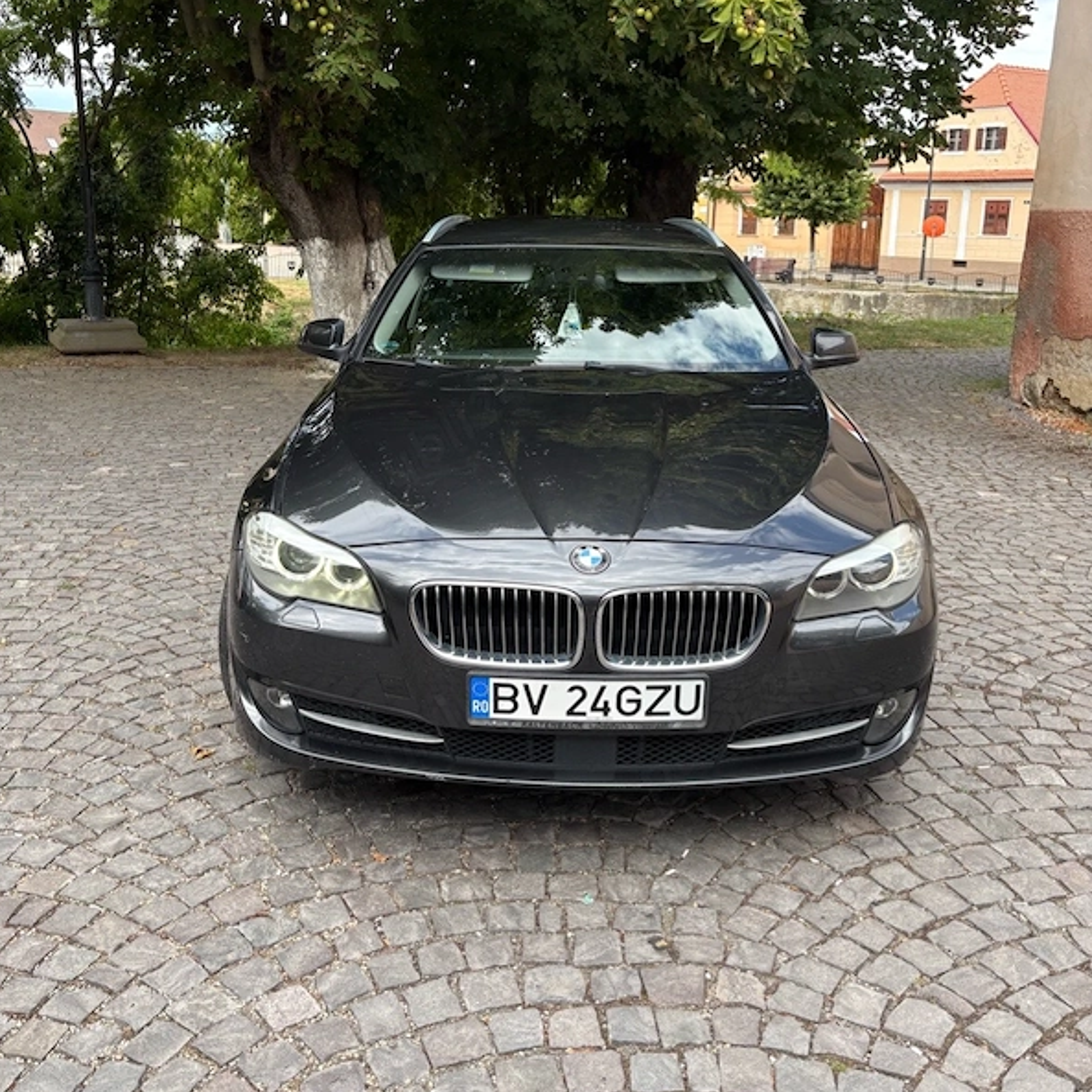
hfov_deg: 52.5
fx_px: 1106
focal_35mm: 31
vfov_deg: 52.3
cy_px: 464
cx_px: 543
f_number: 1.6
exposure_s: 1/782
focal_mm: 5.96
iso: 50
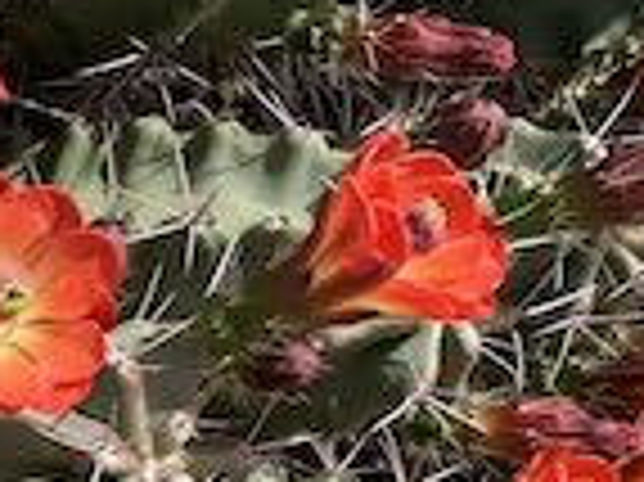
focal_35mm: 105
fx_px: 1952
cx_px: -234
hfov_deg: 17.4
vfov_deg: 13.8
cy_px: 496
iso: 25
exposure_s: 1/991
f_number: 1.8
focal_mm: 4.25
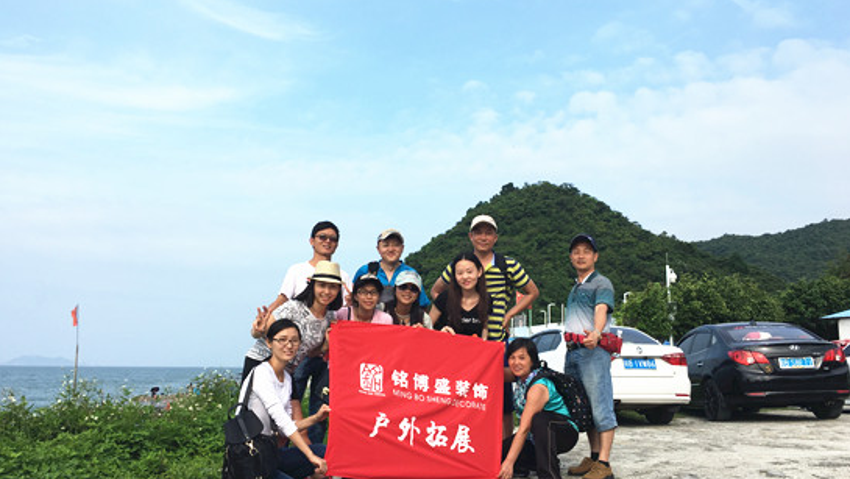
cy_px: 256
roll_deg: -1.4
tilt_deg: +9.5
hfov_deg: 61.0
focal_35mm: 32
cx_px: 429
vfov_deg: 36.7
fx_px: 721
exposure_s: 1/1040
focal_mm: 4.15
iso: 25
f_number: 2.2
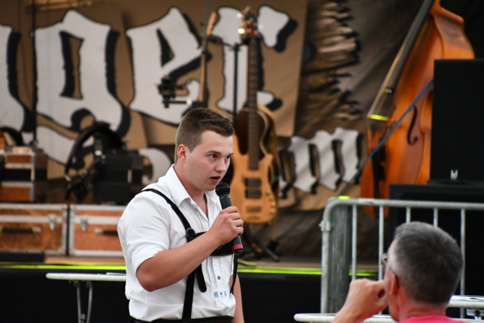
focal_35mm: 420
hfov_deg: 4.9
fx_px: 5645
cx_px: 242
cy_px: 162
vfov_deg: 3.3
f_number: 6.3
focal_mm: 280
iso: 6400
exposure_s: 1/250
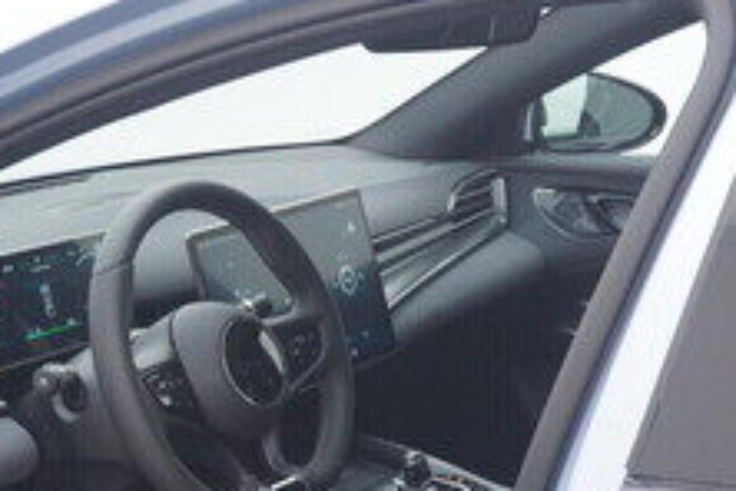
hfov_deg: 22.8
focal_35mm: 89
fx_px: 1819
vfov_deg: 15.1
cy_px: 484
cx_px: 232
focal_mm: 24
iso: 800
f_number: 6.3
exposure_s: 1/60
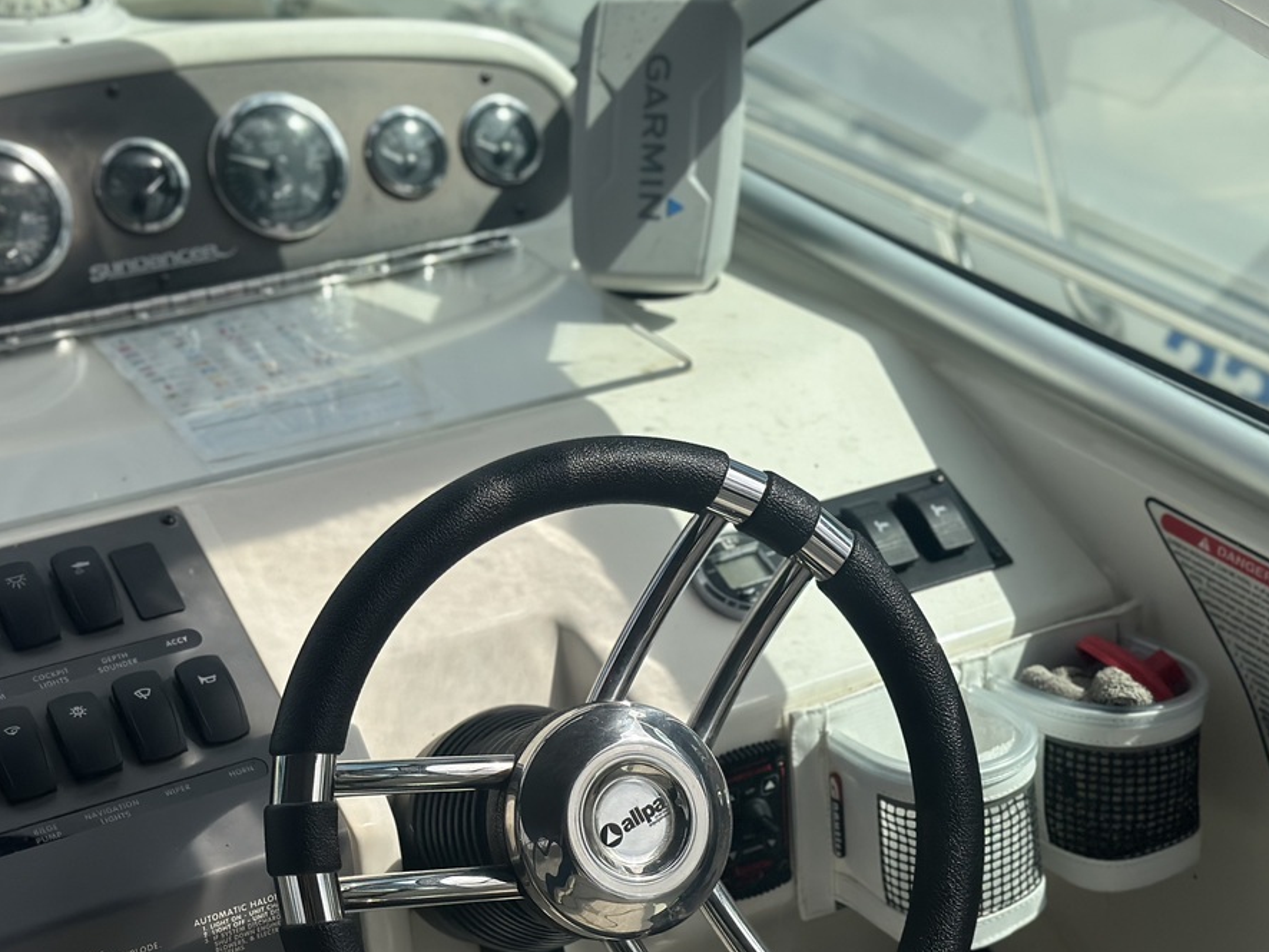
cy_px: 571
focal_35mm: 65
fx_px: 2384
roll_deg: +0.9
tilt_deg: -27.7
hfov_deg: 29.6
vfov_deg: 22.6
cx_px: 445
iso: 100
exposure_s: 1/12048
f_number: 1.78
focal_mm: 6.86
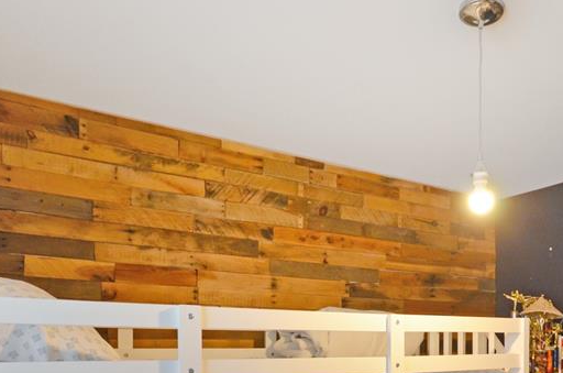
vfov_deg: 42.0
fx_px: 468
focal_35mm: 30
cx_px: 380
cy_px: 283
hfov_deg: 60.4
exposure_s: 1/50
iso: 800
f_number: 4
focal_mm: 10
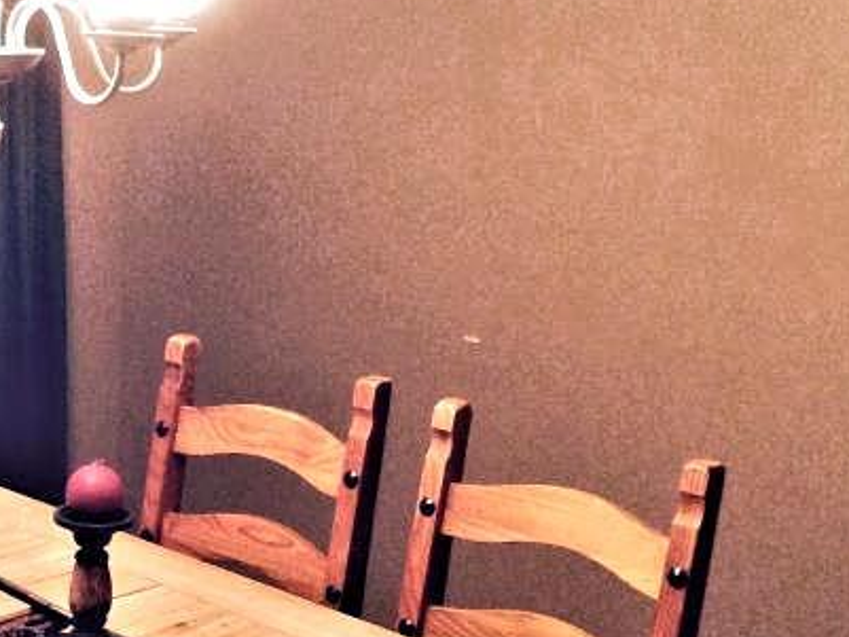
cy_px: 406
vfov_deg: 19.9
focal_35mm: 74
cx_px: 61
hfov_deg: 25.4
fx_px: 1815
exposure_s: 1/30
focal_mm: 4.15
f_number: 2.2
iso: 200
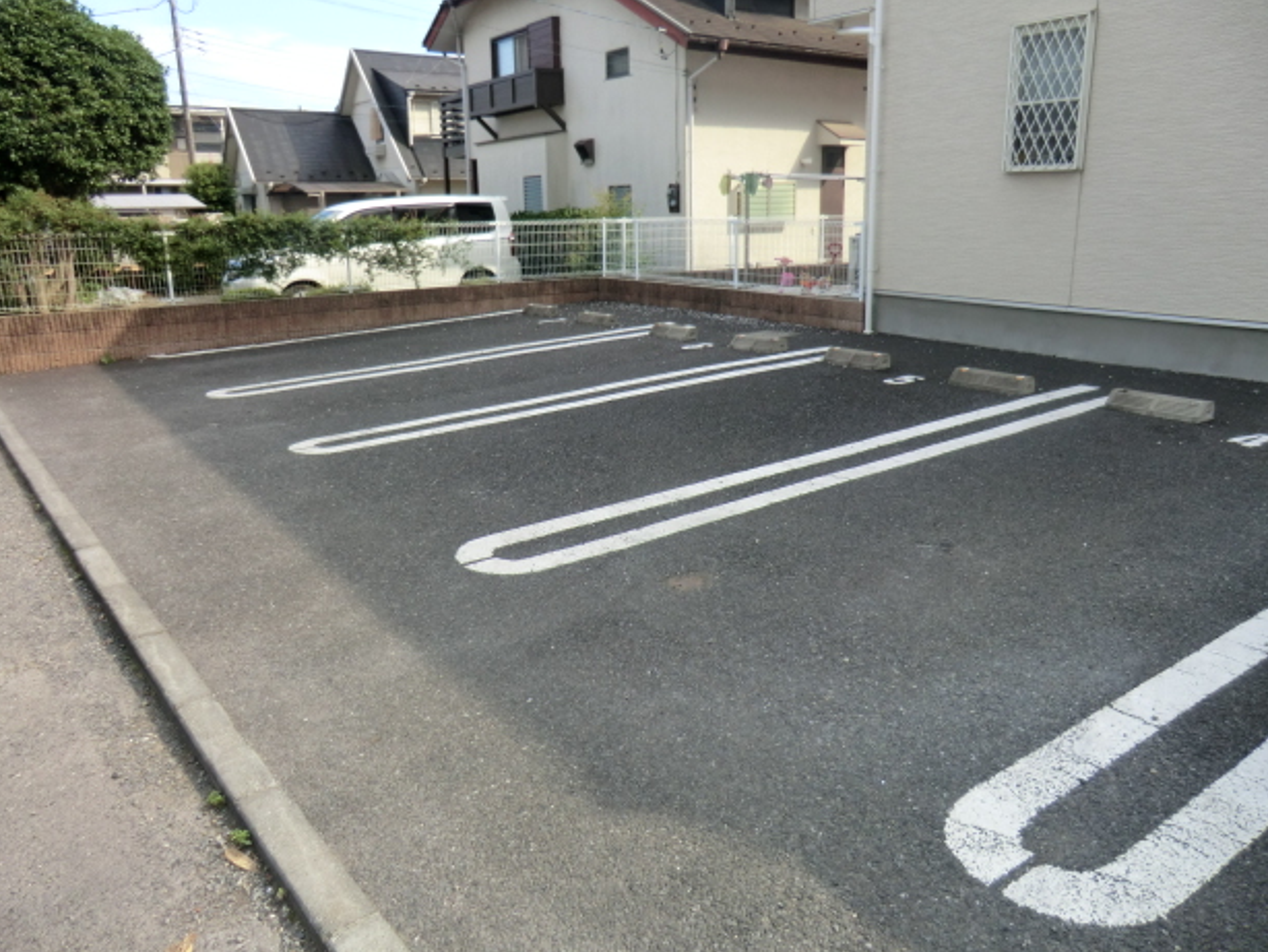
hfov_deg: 69.4
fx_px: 916
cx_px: 655
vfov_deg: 54.9
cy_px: 461
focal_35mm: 25
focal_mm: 4.3
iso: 80
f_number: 3.2
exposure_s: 1/320
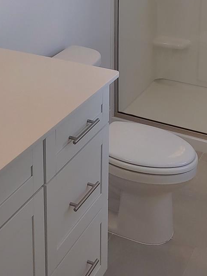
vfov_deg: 28.6
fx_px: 478
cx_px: 58
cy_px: -41
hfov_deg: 24.2
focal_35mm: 60
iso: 50
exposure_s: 1/350
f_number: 1.5
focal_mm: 4.23
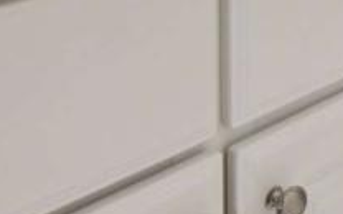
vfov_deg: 11.5
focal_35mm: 94
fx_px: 879
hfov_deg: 18.6
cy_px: -303
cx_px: 562
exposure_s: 1/15
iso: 220
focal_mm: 16
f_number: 8
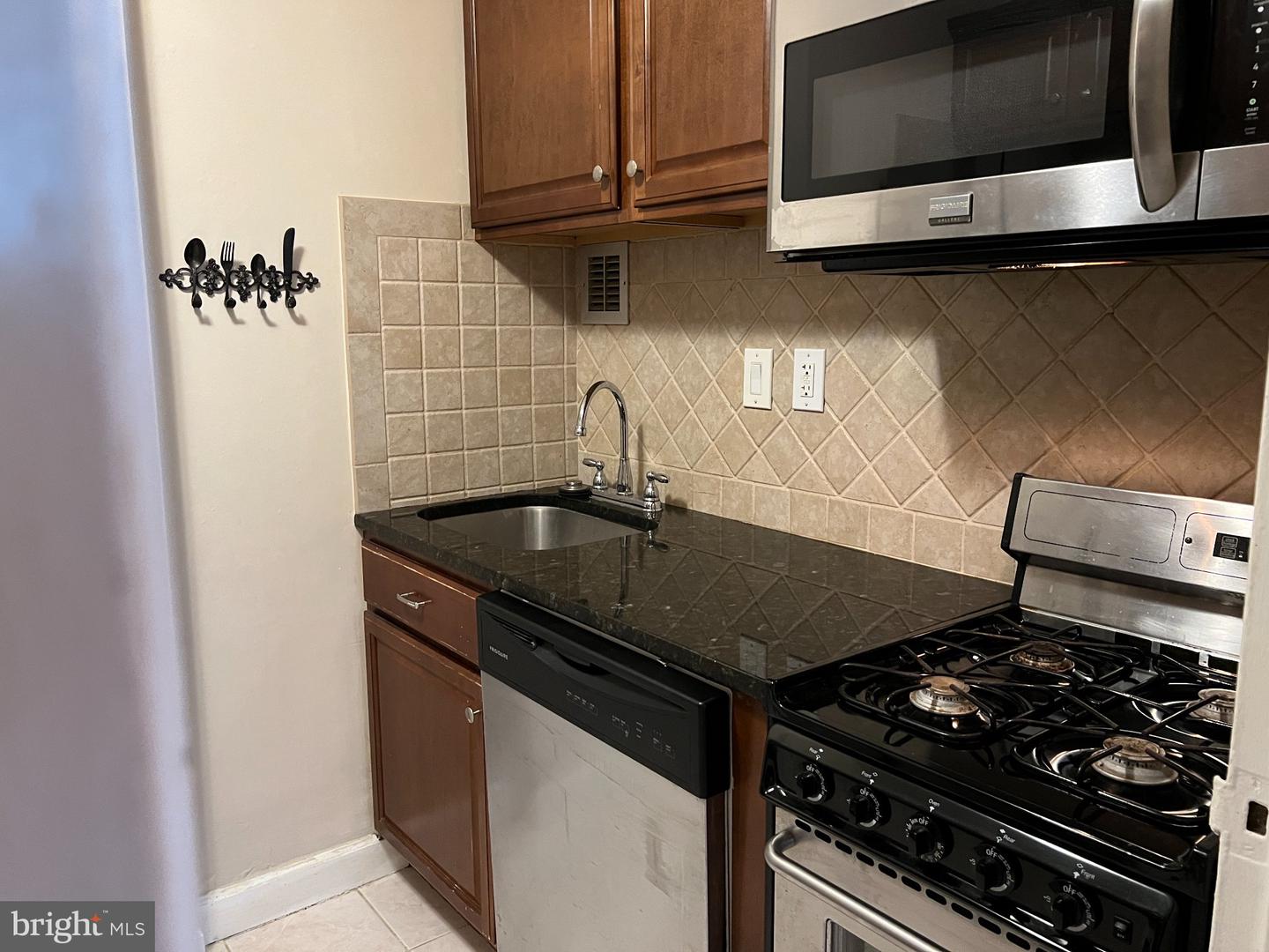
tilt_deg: -10.1
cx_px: 634
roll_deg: +0.2
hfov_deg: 67.3
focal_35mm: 26
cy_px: 476
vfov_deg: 53.1
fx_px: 953
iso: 400
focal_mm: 5.7
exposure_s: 1/40
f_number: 1.5
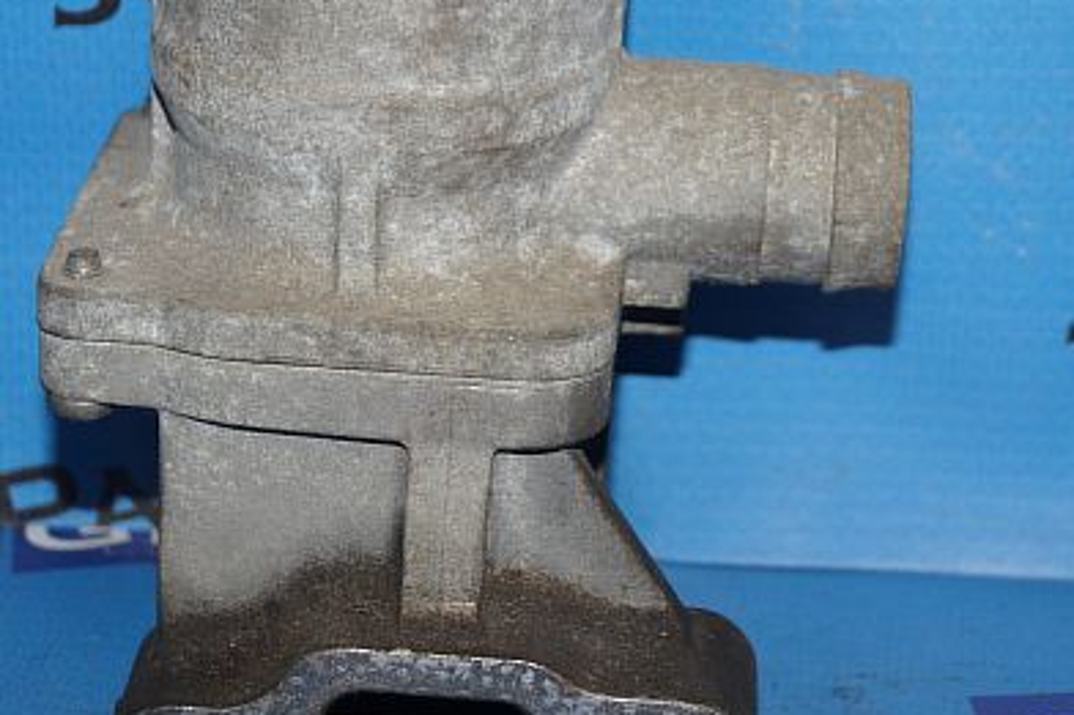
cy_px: 229
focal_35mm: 107
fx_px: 3191
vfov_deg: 12.8
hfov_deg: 19.1
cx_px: 614
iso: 200
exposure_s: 1/60
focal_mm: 35
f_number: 5
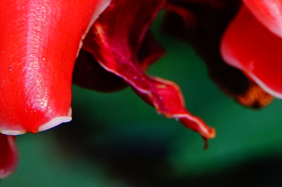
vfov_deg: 3.6
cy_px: -134
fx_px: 2942
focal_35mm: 376
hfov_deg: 5.5
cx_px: 65
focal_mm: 58
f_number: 5.6
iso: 200
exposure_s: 1/100
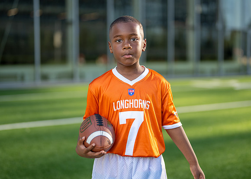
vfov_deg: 22.9
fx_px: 442
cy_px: 84
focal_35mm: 62
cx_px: 130
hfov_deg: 31.7
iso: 100
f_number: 1.2
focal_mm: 50
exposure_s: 1/2000
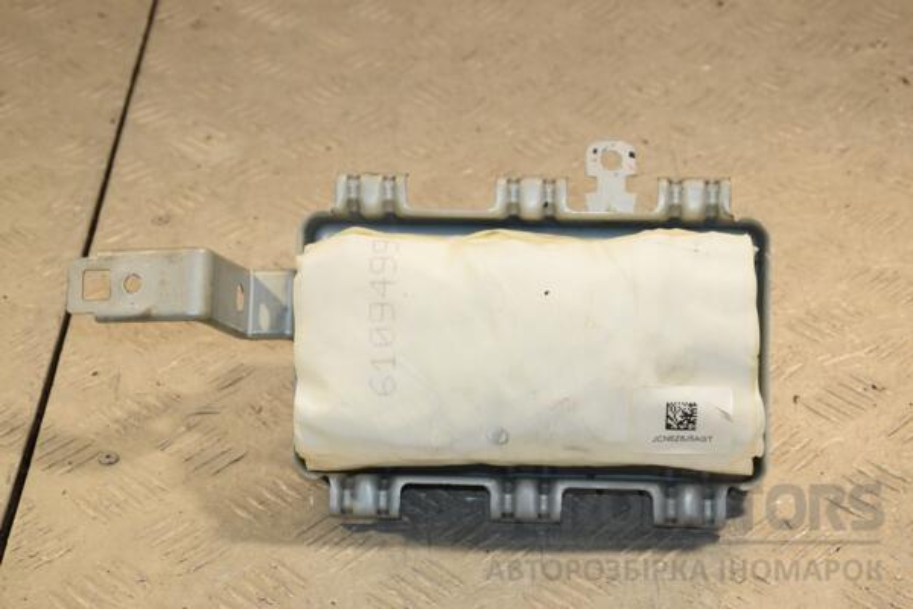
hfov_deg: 21.9
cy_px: 304
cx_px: 456
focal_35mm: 93
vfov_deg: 14.7
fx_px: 2358
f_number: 8
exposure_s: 1/200
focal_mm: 62
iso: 800
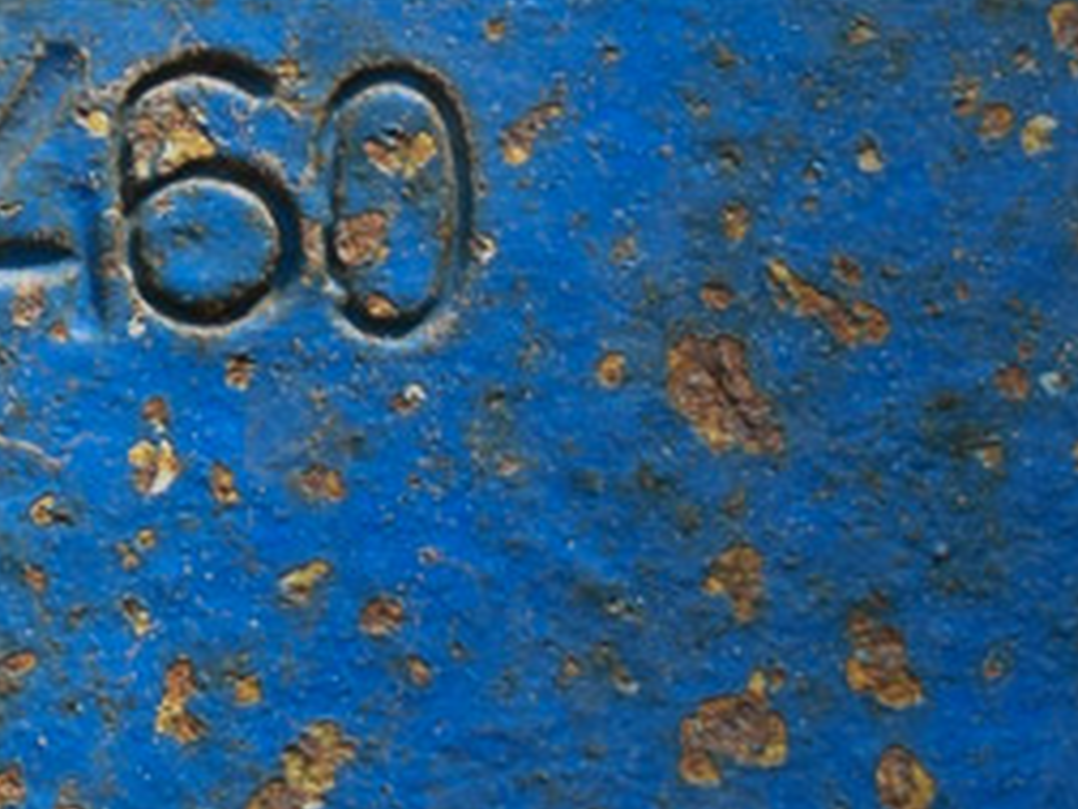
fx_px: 8128
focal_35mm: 261
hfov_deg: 7.4
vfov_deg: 5.6
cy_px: -728
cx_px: -761
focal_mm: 38
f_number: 5.6
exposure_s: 1/400
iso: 200
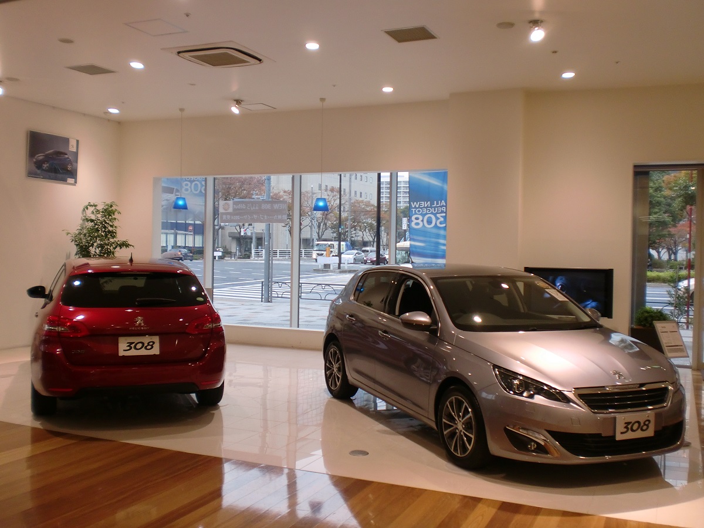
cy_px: 264
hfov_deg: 52.6
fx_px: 712
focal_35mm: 35
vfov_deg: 40.7
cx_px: 352
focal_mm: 6.3
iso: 100
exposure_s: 1/60
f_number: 3.1
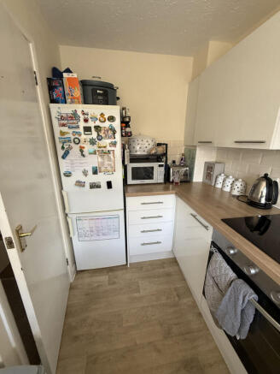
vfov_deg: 102.0
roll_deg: -0.8
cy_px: 187
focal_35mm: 14
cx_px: 140
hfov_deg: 85.7
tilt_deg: -15.3
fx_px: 151
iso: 160
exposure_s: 1/99
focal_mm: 2.22
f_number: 2.2
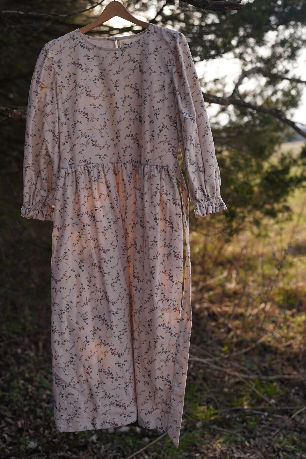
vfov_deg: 50.6
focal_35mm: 38
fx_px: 484
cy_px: 212
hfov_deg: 35.0
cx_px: 145
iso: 100
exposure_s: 1/1000
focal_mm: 35
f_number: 2
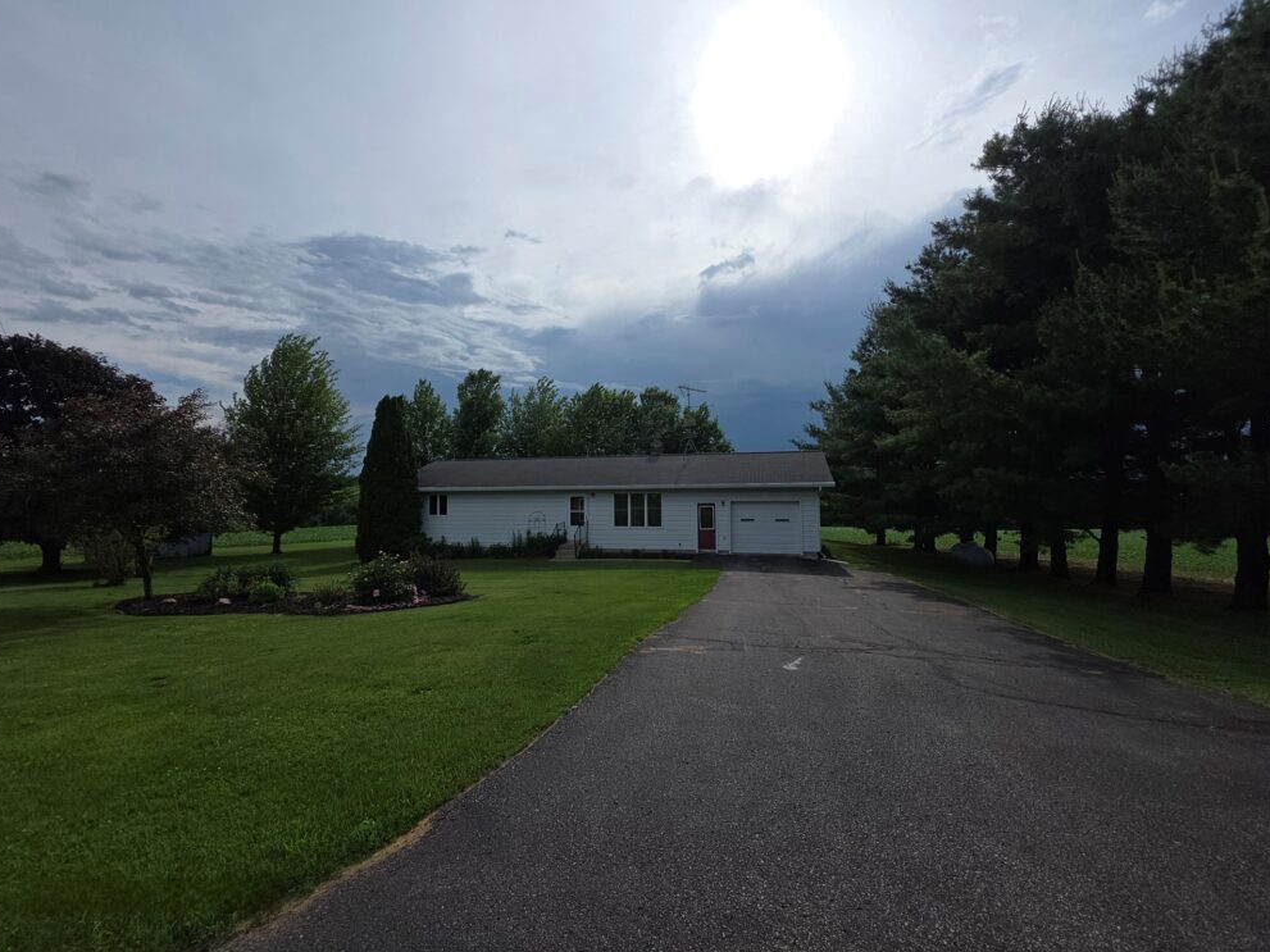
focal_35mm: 14
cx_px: 644
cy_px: 472
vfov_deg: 85.7
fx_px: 514
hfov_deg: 102.1
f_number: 1.9
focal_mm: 2.2
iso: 20
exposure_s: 1/2500
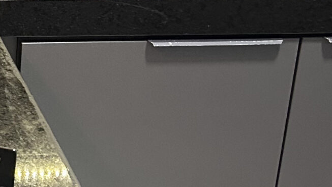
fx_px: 977
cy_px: 14
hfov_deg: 17.3
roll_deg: -0.2
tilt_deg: -19.5
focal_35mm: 111
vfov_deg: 10.8
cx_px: -175
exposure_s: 1/40
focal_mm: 5.7
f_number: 1.5
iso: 500
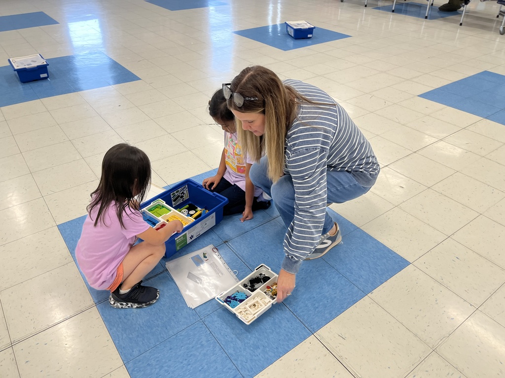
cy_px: 189
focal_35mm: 26
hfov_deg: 67.3
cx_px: 252
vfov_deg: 53.1
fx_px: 379
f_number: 1.6
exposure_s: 1/121
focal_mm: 5.1
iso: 80
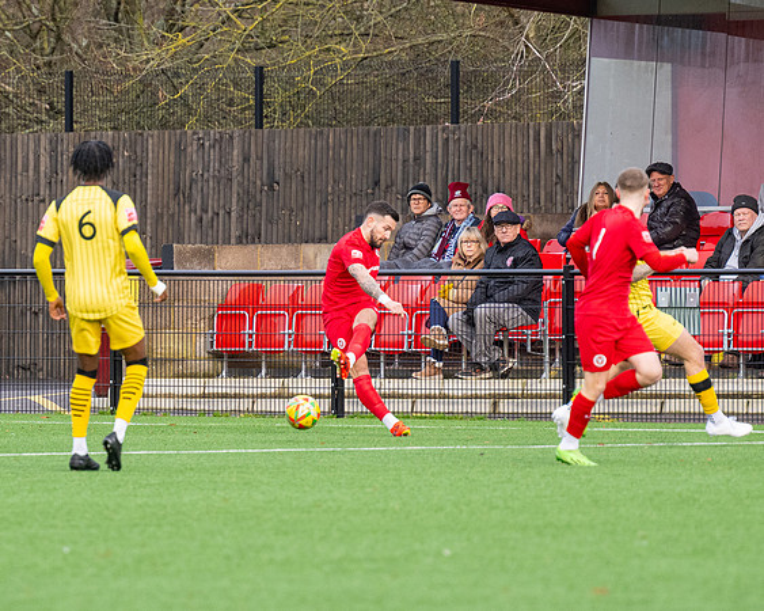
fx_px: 11174
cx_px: 279
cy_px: 238
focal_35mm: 494
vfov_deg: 3.1
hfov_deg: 3.9
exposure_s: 1/1600
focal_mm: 230
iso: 800
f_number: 4
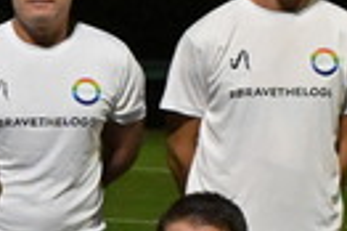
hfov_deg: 8.6
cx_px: -628
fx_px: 1983
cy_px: 397
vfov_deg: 6.5
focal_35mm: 206
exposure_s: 1/400
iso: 8000
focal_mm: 27
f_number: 7.1
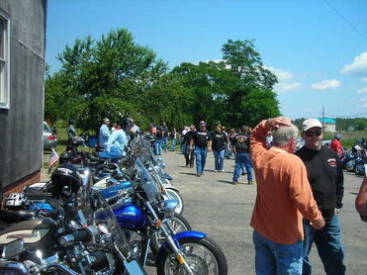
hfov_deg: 45.8
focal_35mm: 41
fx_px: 435
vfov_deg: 35.1
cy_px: 146
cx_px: 194
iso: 50
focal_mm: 6.3
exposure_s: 1/138
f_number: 6.4
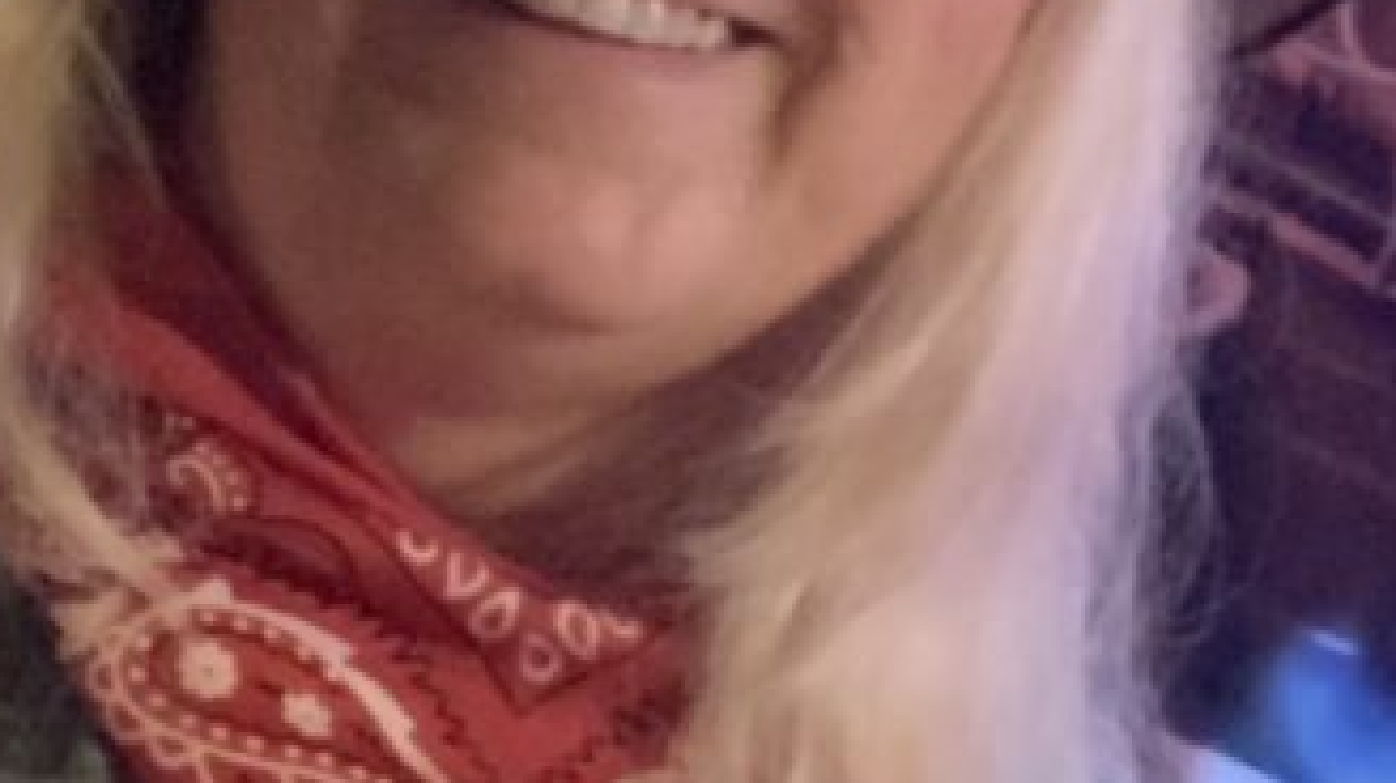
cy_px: -536
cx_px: 77
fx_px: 4032
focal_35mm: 109
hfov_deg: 19.2
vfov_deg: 10.5
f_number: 2.2
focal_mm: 2.87
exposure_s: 1/17
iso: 1600
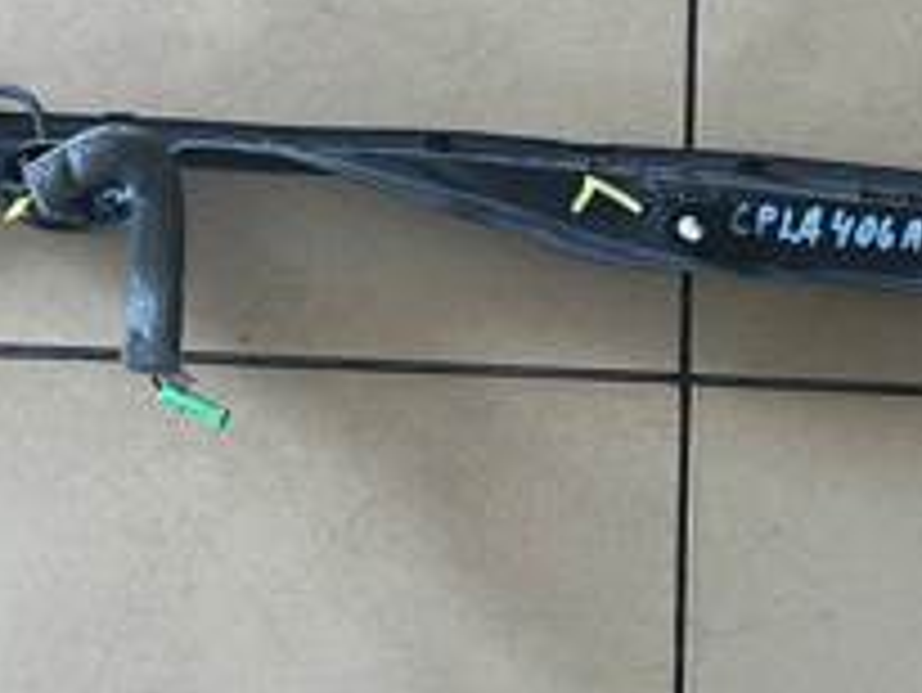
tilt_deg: -82.2
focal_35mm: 81
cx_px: 378
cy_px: 86
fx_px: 2159
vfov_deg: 18.0
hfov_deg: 24.1
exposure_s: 1/50
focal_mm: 5.1
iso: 64
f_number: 1.6
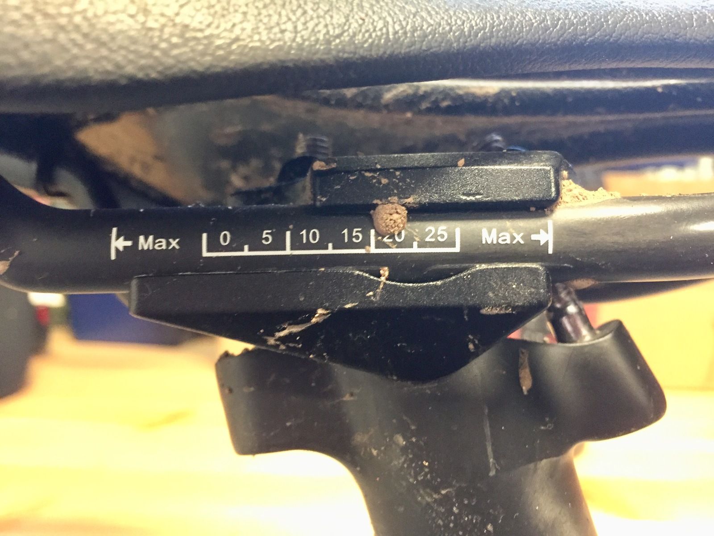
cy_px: 268
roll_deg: -2.4
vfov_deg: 48.2
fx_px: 598
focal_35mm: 29
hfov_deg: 61.7
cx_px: 357
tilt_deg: -3.8
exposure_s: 1/17
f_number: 2.2
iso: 500
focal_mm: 4.15
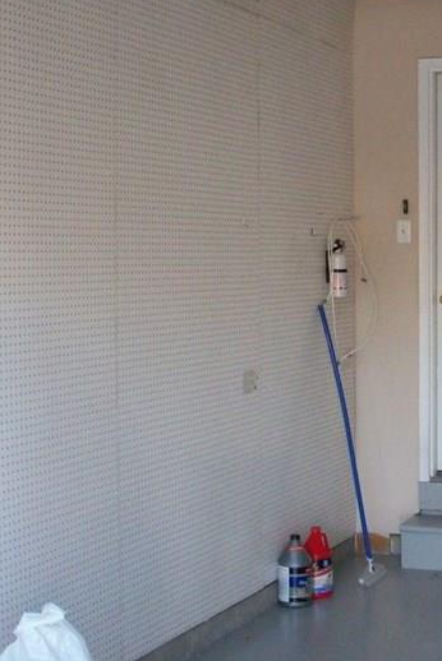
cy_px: 295
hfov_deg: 17.7
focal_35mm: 76
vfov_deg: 26.6
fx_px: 1398
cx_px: 408
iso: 160
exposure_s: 1/93.8
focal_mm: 6.2
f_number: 2.8
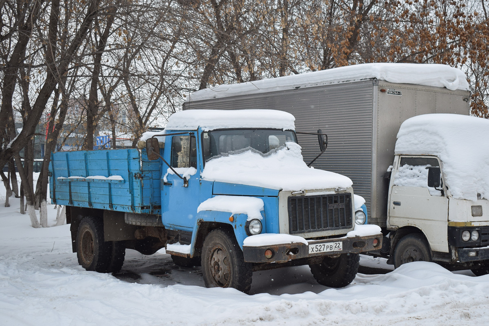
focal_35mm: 51
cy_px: 163
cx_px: 244
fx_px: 693
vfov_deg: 26.5
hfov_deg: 38.9
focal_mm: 34
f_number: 5.6
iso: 400
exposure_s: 1/640
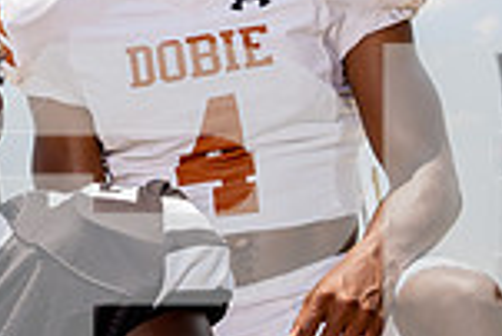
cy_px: 221
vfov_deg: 7.6
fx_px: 2512
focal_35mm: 180
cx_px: -80
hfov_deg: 11.2
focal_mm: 47
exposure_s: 1/250
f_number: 7.1
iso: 100
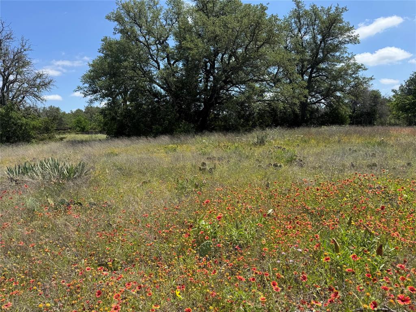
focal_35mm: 24
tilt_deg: -4.3
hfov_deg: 71.6
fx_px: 288
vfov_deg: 56.8
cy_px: 156
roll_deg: +3.7
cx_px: 208
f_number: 1.78
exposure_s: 1/3096
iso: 80
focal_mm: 6.76
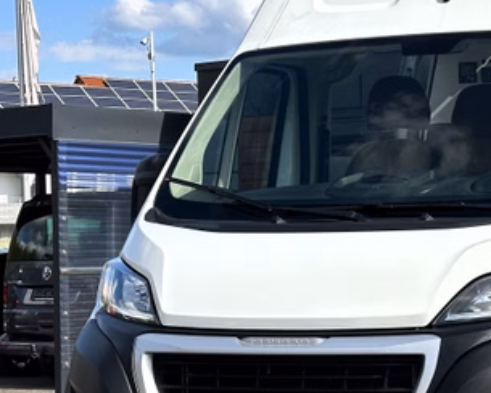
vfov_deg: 12.5
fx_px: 1787
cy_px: 288
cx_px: 502
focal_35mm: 123
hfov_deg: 15.3
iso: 64
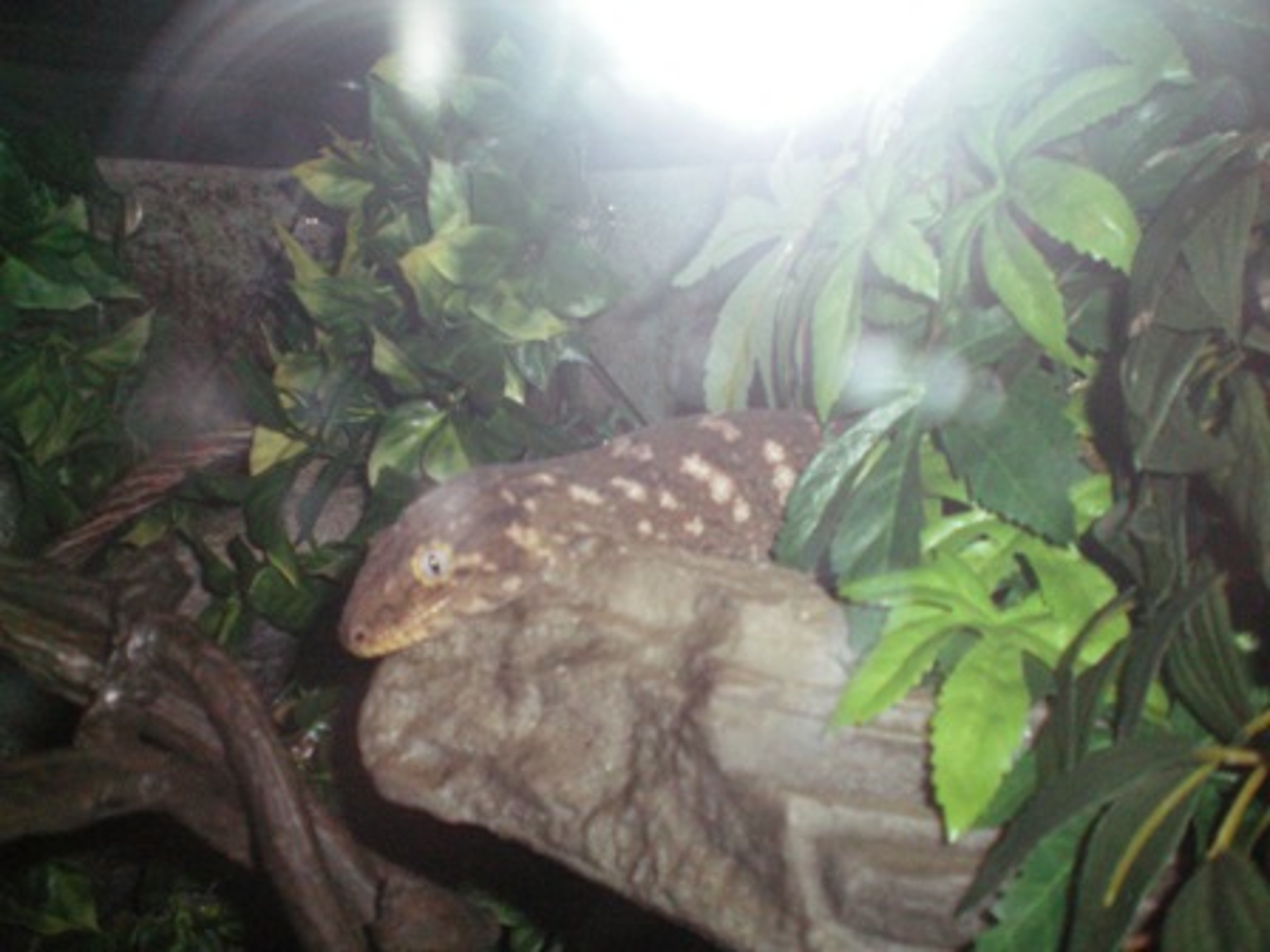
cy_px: 476
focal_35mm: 38
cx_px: 635
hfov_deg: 49.0
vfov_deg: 37.7
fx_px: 1394
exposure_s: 1/60
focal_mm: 6.3
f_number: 3.1
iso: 400
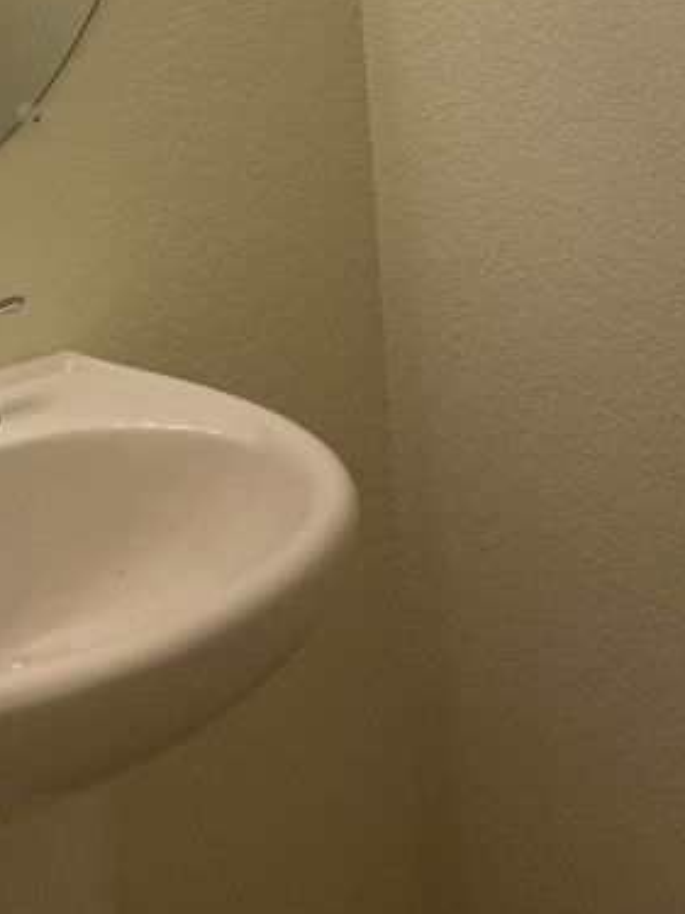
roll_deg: +4.4
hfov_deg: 20.6
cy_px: -190
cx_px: 188
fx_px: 1874
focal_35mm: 71
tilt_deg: -5.2
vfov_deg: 24.7
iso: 80
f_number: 1.6
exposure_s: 1/120
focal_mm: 4.2
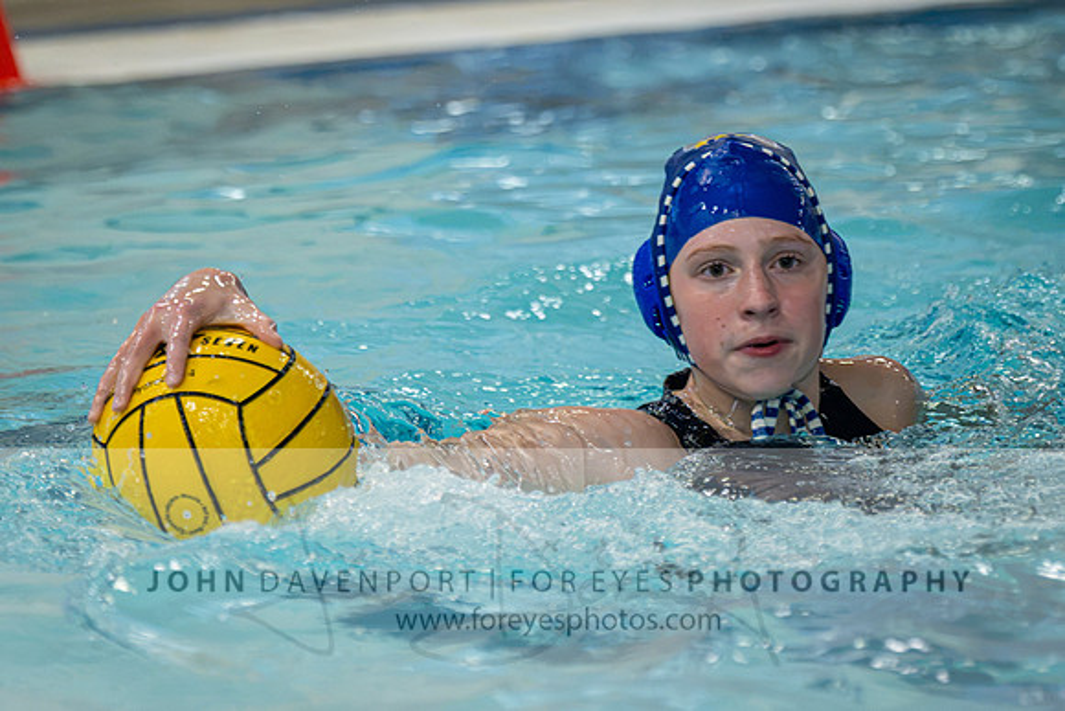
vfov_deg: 4.3
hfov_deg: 6.5
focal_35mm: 319
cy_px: 104
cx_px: 523
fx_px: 9442
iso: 7200
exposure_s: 1/1000
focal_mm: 185
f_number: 4
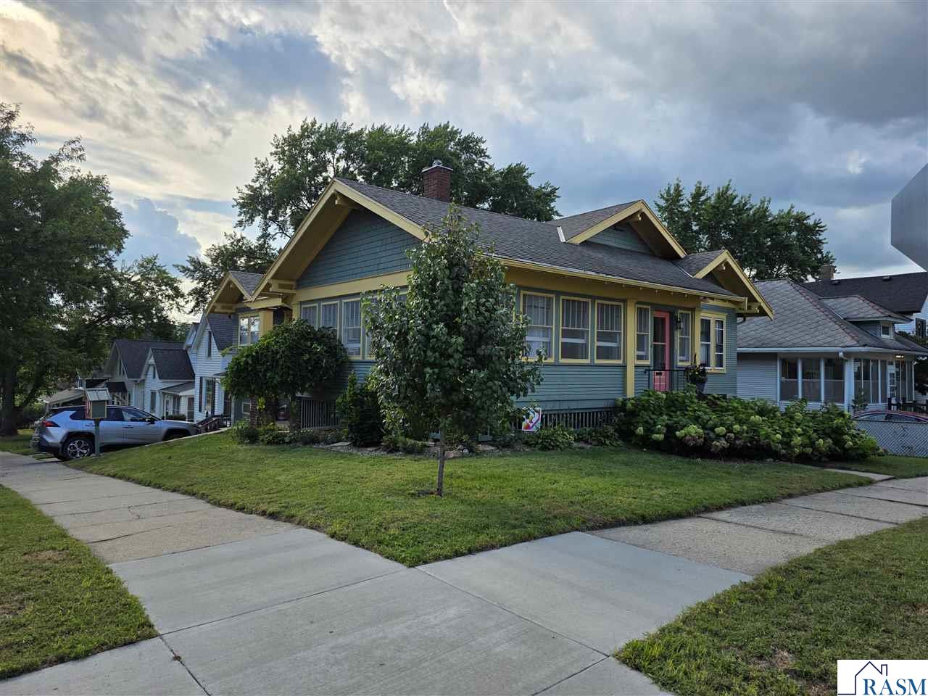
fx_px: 617
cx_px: 464
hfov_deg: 73.9
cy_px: 348
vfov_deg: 58.9
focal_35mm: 23
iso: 80
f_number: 1.7
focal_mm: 6.3
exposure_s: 1/5296
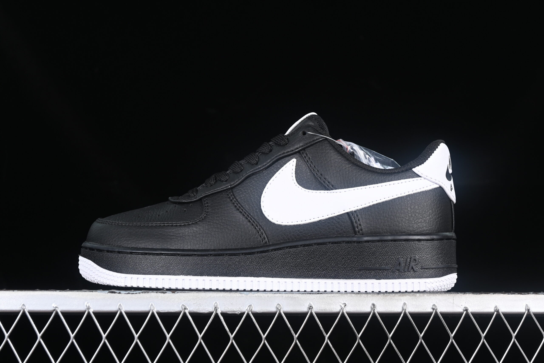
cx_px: 272
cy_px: 182
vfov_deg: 18.2
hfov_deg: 27.0
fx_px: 1133
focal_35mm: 75
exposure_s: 1/60
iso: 160
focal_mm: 50
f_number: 6.3
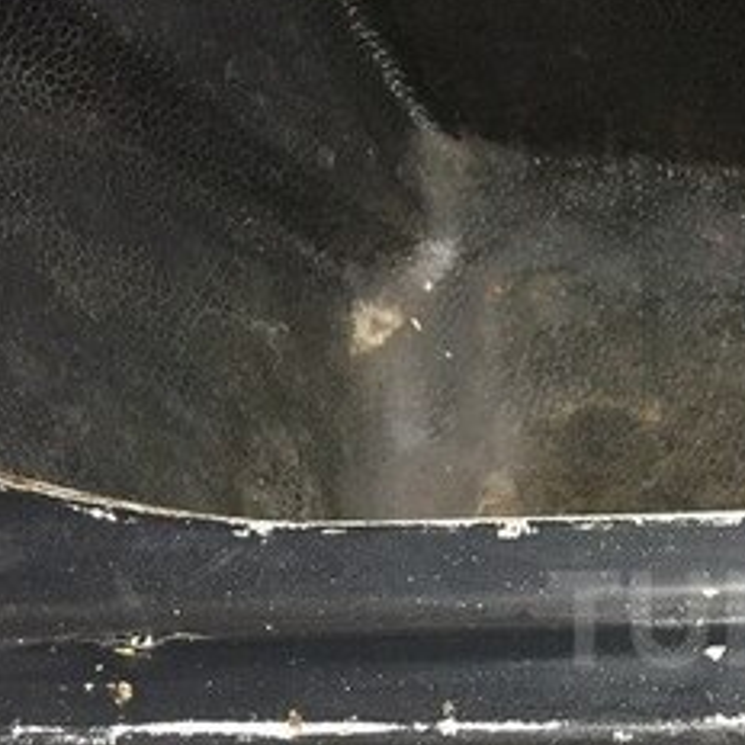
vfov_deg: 23.3
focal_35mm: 73
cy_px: 618
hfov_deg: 22.0
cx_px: 877
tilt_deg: -66.5
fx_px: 1777
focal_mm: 4.15
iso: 250
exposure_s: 1/20
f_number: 2.2
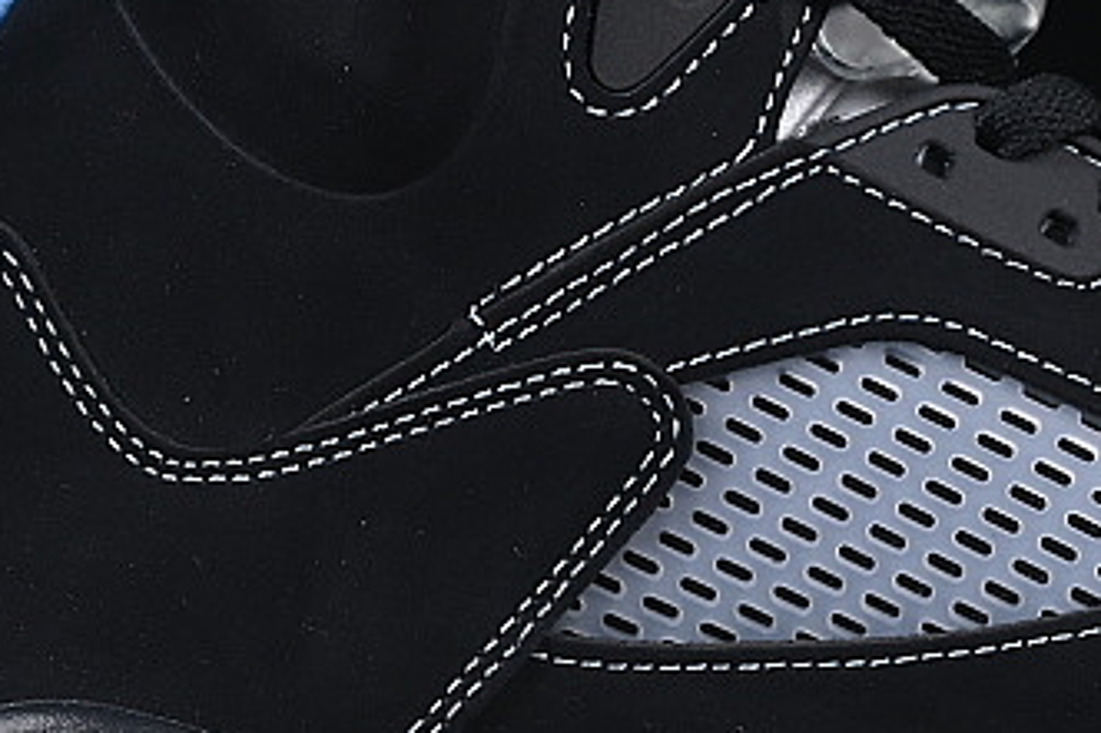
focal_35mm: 244
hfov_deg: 8.4
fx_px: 7458
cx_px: 1028
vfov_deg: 5.6
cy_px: 375
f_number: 6.3
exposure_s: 1/50
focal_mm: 50
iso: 160
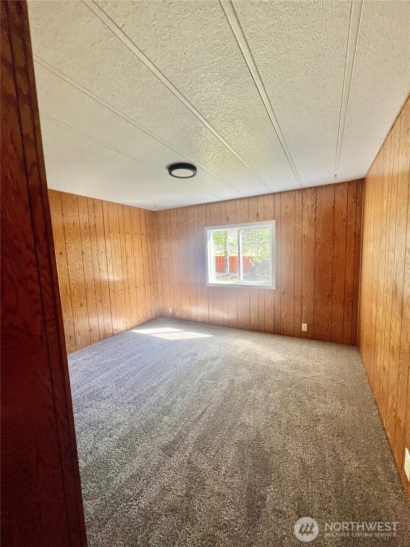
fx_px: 205
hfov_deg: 89.9
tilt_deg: -4.1
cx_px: 205
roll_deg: +1.7
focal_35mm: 13
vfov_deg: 106.2
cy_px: 274
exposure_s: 1/120
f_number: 1.8
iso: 100
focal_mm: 1.57
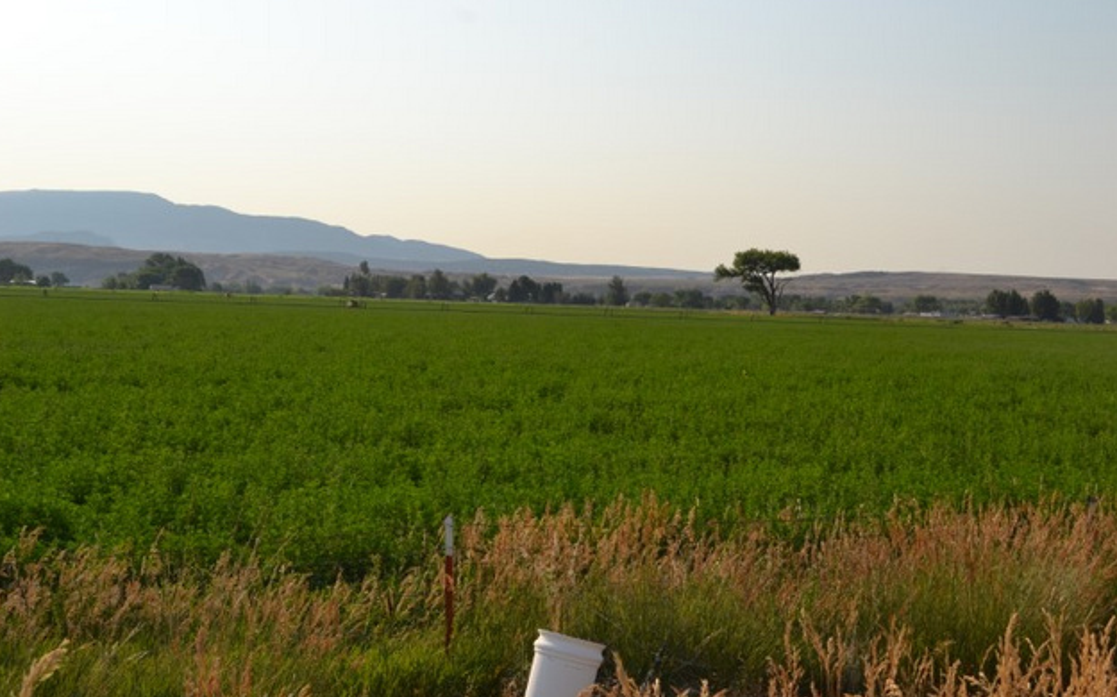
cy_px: 355
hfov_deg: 42.7
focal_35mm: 47
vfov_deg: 27.4
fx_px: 1430
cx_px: 559
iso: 100
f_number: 10
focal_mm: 30
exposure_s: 1/200
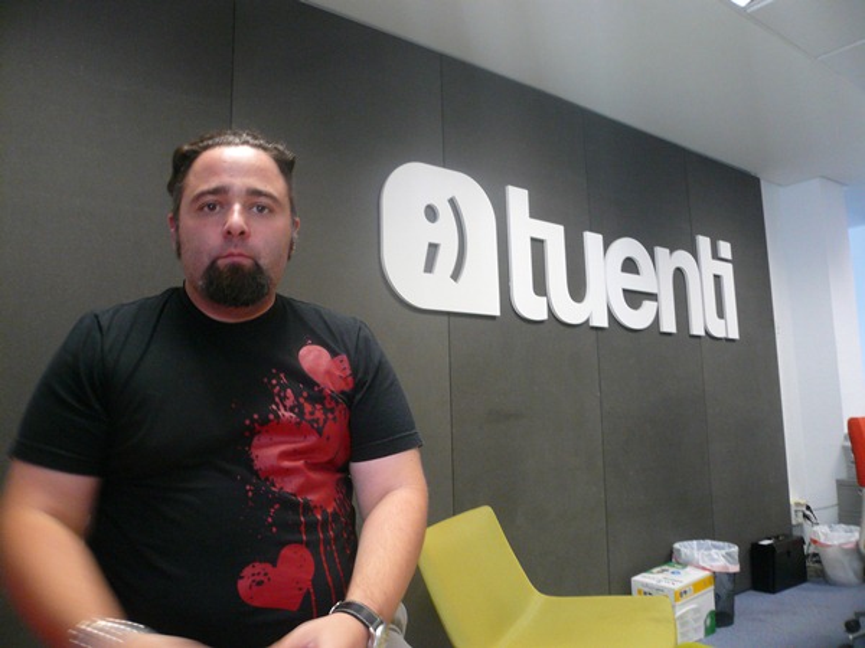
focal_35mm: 28
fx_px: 700
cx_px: 432
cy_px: 324
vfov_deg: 49.7
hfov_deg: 63.4
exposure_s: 1/15
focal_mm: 4.6
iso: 160
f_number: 2.8
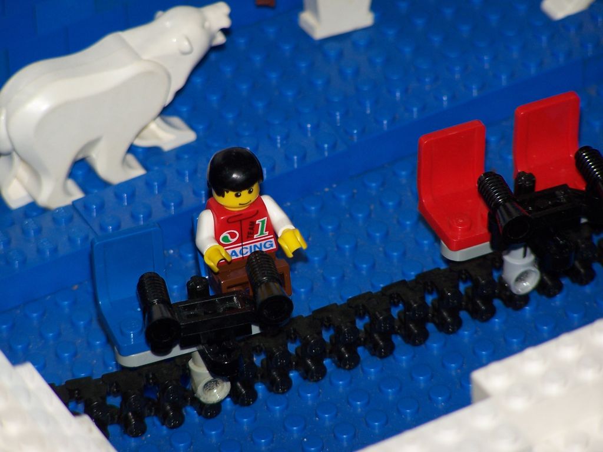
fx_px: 5522
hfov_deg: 6.3
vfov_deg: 4.7
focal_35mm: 317
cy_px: 226
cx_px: 302
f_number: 3.6
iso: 80
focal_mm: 52.6
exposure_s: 1/250
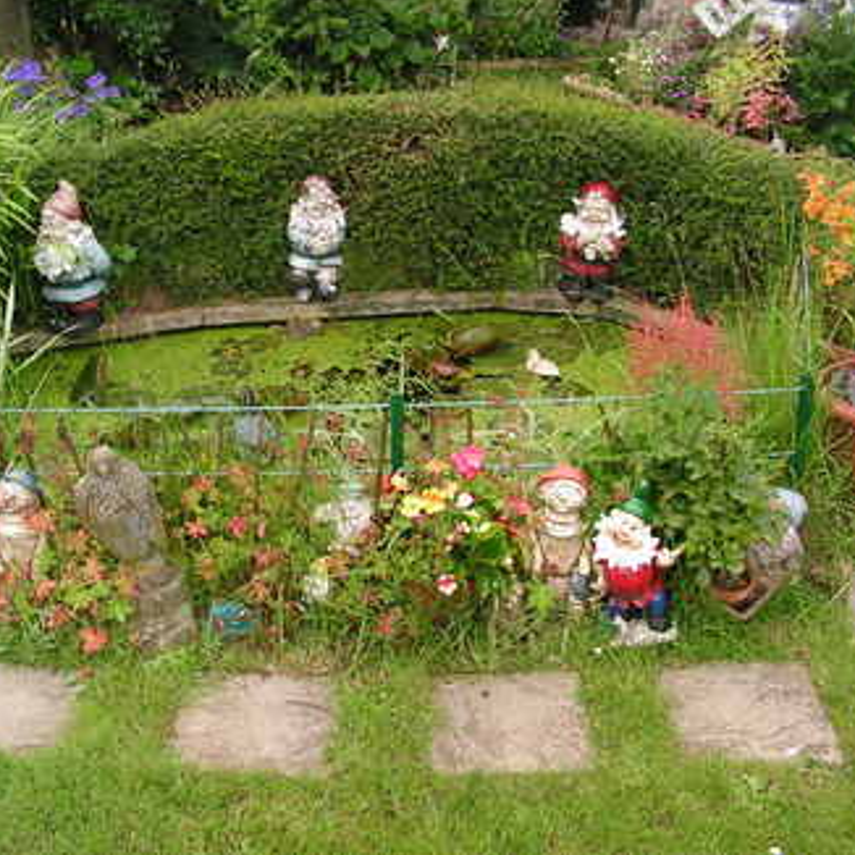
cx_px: 338
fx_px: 1202
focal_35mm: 43
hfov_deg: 39.0
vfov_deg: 39.2
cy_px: 425
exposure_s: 1/200
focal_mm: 6
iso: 64
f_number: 3.2
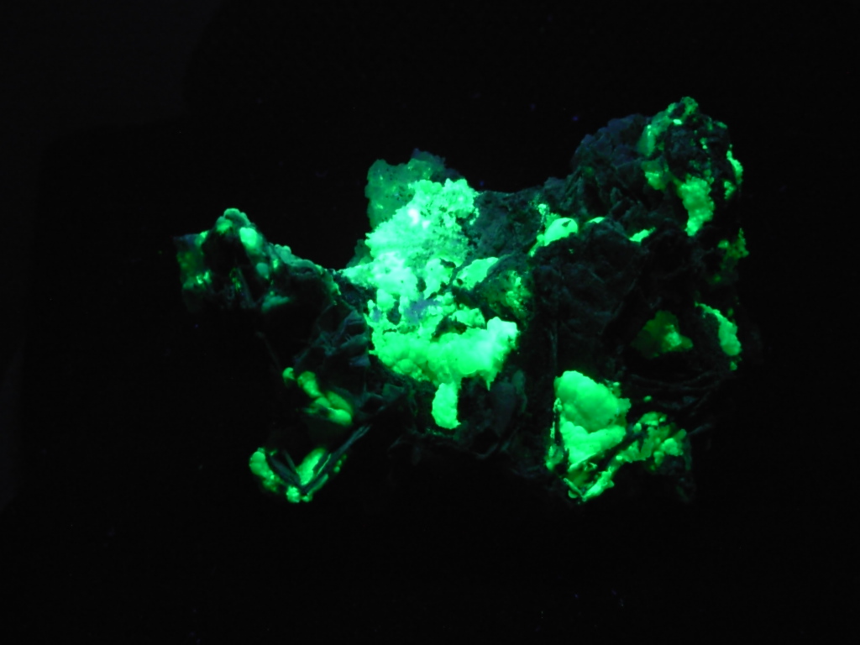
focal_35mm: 38
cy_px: 322
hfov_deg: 49.0
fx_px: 944
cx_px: 430
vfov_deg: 37.7
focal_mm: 6.3
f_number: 2.9
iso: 159
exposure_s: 1/1.4
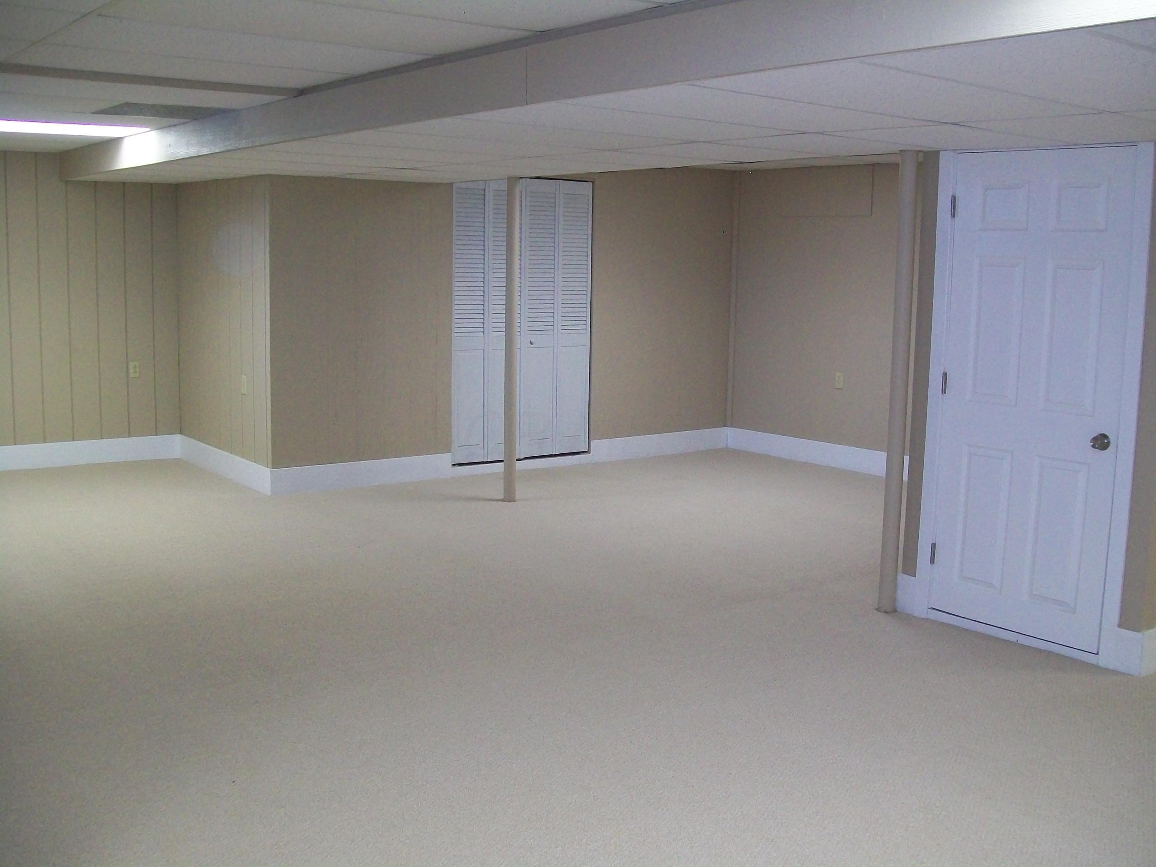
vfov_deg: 39.7
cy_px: 434
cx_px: 578
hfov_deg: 51.4
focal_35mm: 36
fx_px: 1202
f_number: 2.7
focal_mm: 6
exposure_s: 1/60
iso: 160
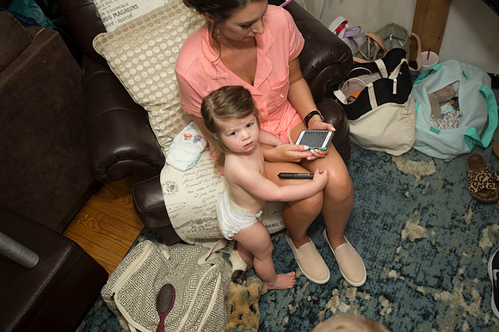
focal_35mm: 32
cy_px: 166
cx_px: 250
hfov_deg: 58.7
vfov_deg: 41.1
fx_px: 443
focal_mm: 32
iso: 320
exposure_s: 1/125
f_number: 3.2
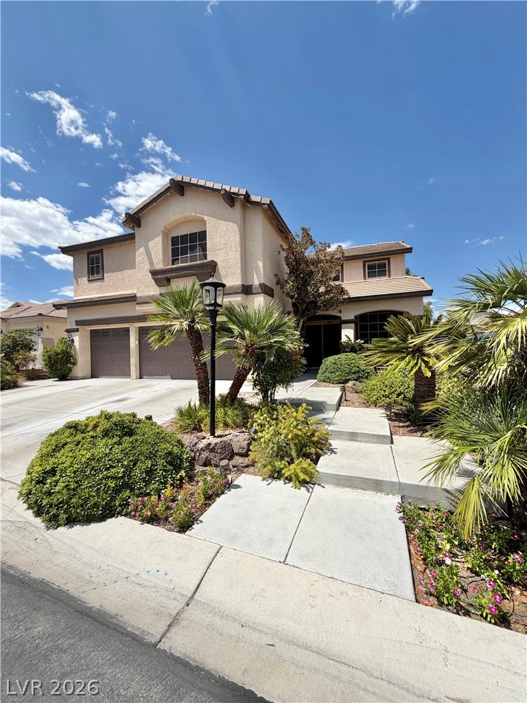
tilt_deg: +1.1
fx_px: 284
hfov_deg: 85.7
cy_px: 352
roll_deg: +1.1
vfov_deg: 102.1
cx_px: 264
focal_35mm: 14
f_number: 2.2
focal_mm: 2.22
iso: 20
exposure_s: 1/1259
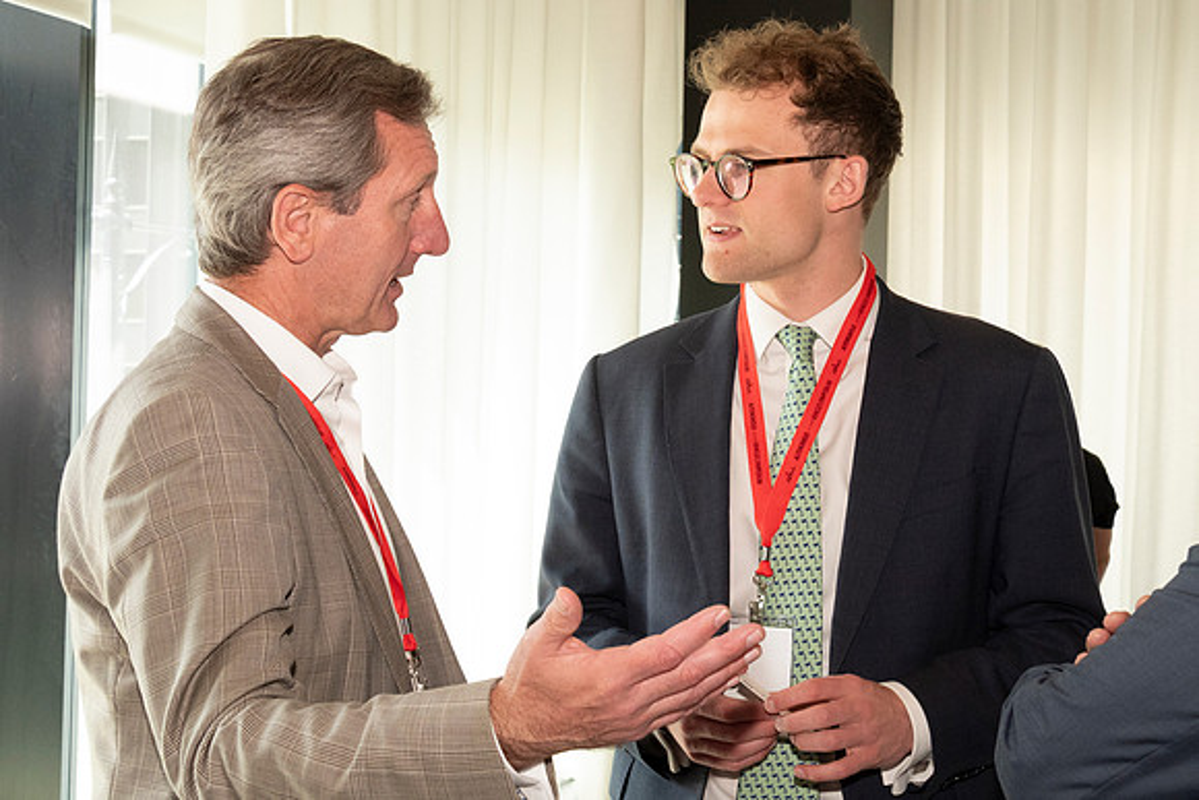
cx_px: 600
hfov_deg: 30.5
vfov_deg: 20.6
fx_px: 2199
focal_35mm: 66
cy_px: 400
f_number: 11
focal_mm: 44
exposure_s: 1/125
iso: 2000
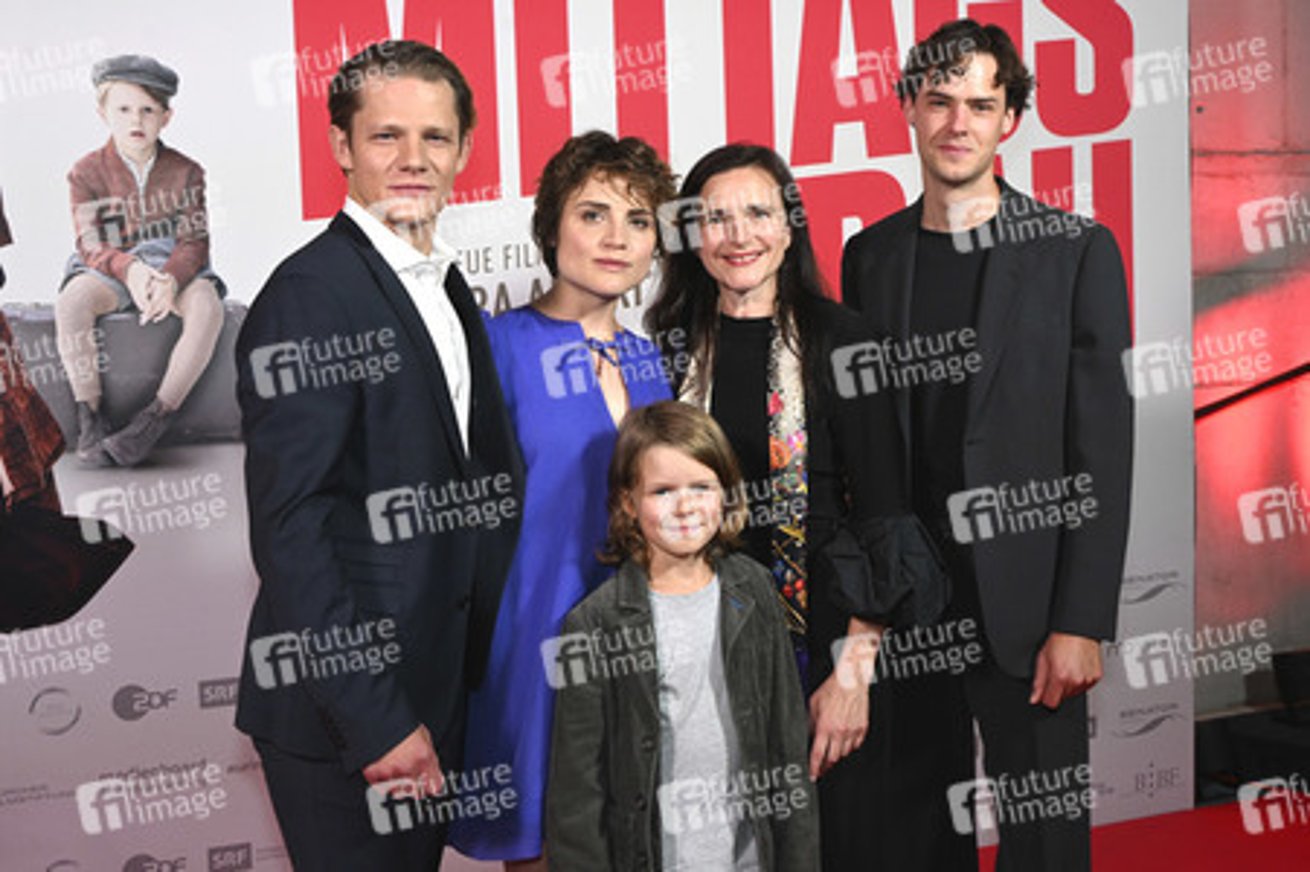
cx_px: 655
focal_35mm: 40
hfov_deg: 48.5
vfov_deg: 33.4
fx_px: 1454
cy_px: 436
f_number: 7.1
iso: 2000
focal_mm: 40
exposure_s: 1/200
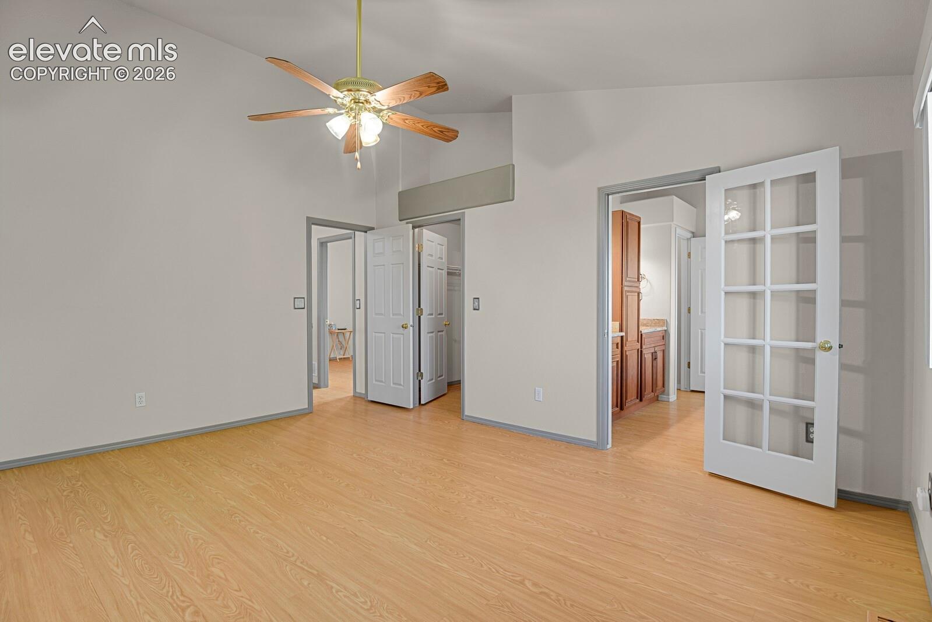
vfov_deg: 70.4
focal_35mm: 17
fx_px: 440
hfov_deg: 93.3
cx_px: 466
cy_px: 311
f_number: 6.3
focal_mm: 17
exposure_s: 2
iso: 250
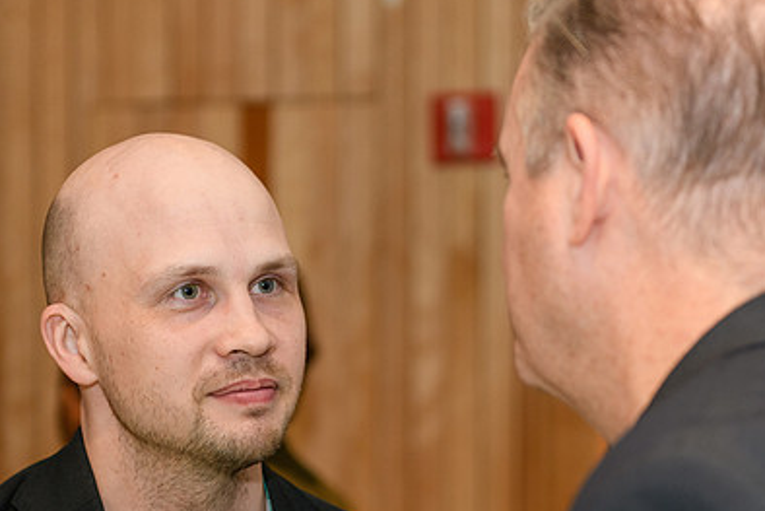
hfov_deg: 15.1
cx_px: 418
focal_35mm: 136
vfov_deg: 10.0
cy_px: 454
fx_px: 2891
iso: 640
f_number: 3.2
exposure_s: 1/160
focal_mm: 70
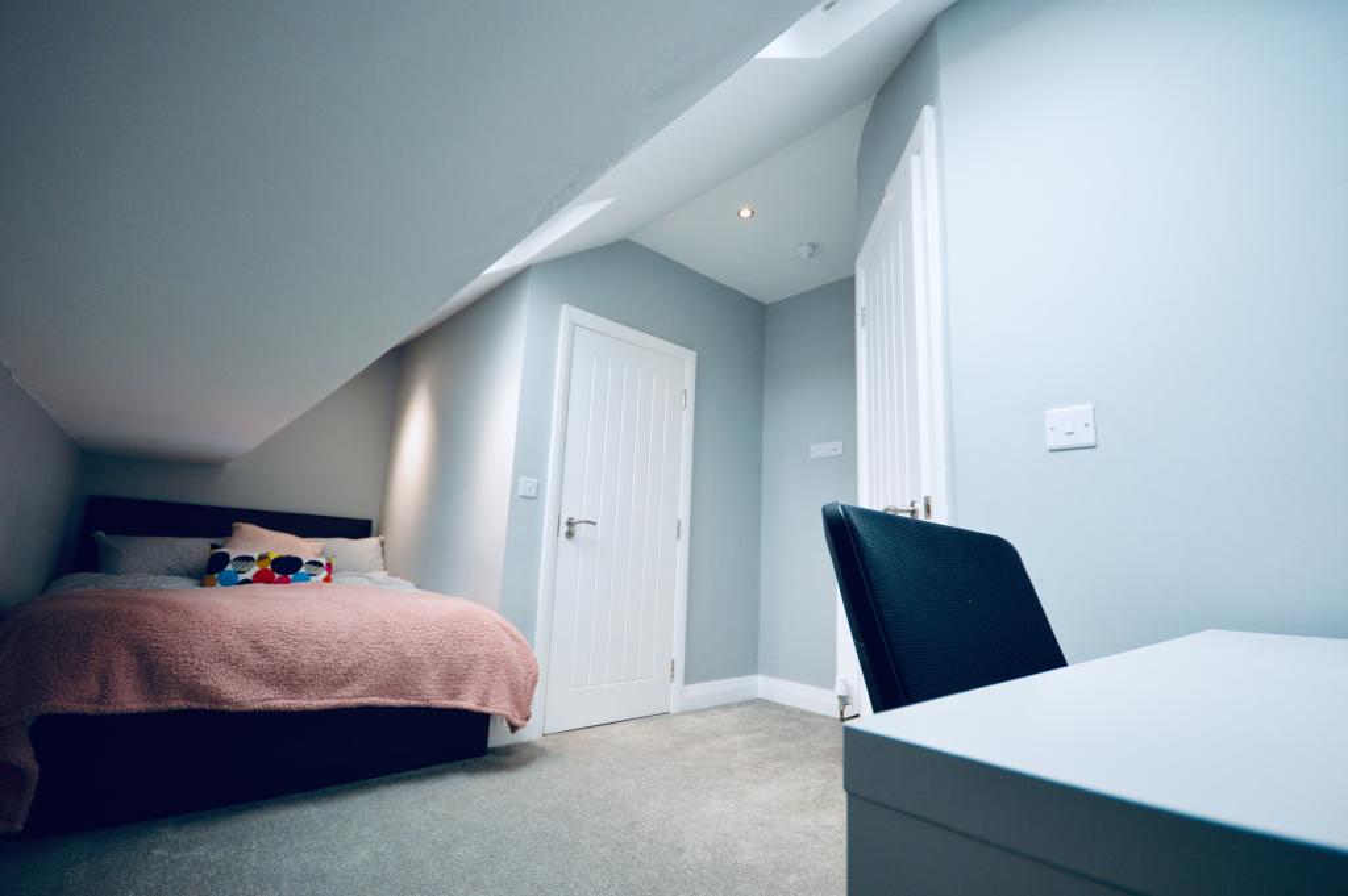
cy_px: 448
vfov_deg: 77.2
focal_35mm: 15
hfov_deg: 100.4
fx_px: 561
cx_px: 674
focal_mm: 10
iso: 400
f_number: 4.5
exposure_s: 1/80
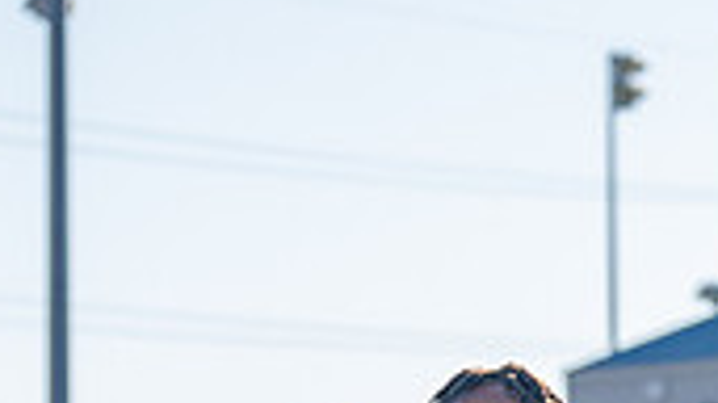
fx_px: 5918
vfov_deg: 3.9
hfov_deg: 6.9
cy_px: 726
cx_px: 696
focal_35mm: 311
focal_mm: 70
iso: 250
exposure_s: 1/2500
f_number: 2.8
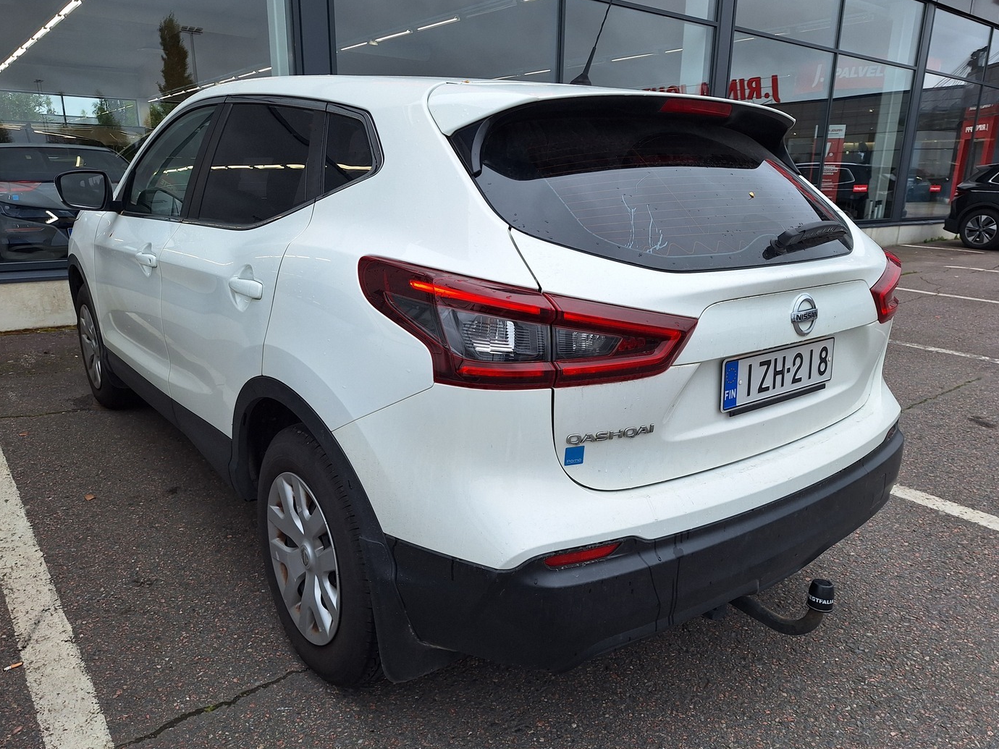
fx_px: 693
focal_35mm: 24
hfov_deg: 71.6
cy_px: 382
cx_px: 482
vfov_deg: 56.8
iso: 40
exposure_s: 1/259
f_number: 1.8
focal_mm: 5.54
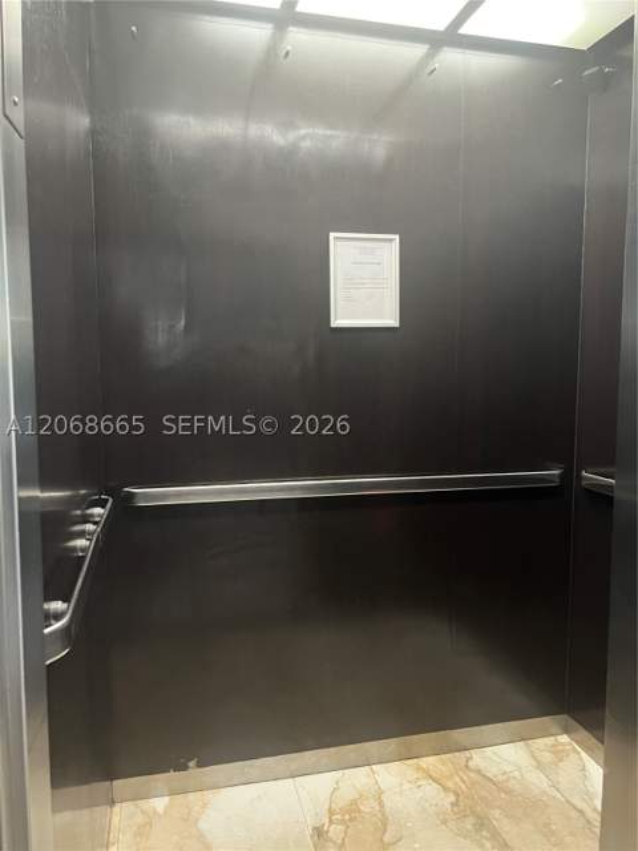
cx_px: 319
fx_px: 639
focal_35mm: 26
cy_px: 426
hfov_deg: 53.1
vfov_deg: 67.3
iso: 500
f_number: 1.5
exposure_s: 1/40
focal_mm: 5.7
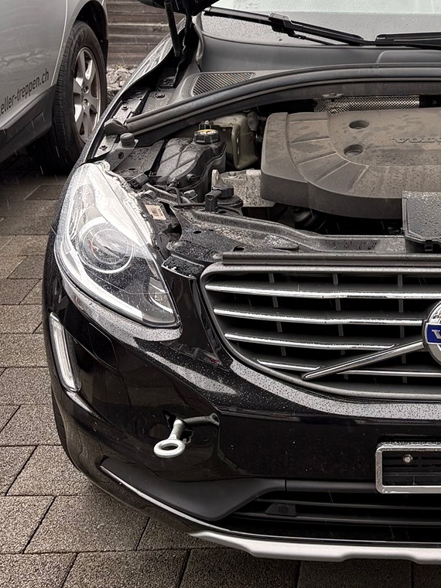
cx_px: 472
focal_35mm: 69
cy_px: 125
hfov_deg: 20.4
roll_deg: -0.6
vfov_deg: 27.6
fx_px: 1172
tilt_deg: -11.3
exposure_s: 1/346
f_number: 1.6
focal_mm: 5.96
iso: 50
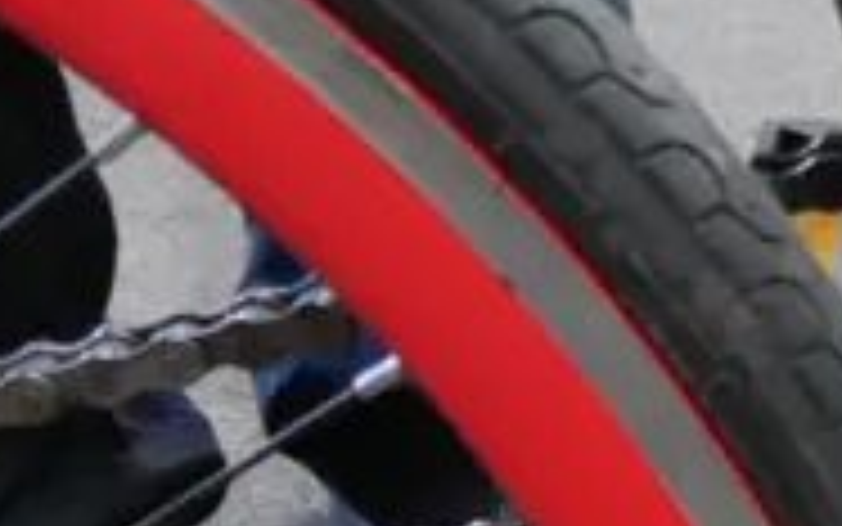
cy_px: 326
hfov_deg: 11.7
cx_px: 1625
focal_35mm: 163
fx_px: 3742
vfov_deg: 8.1
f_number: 3.5
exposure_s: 1/60
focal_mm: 14
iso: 400
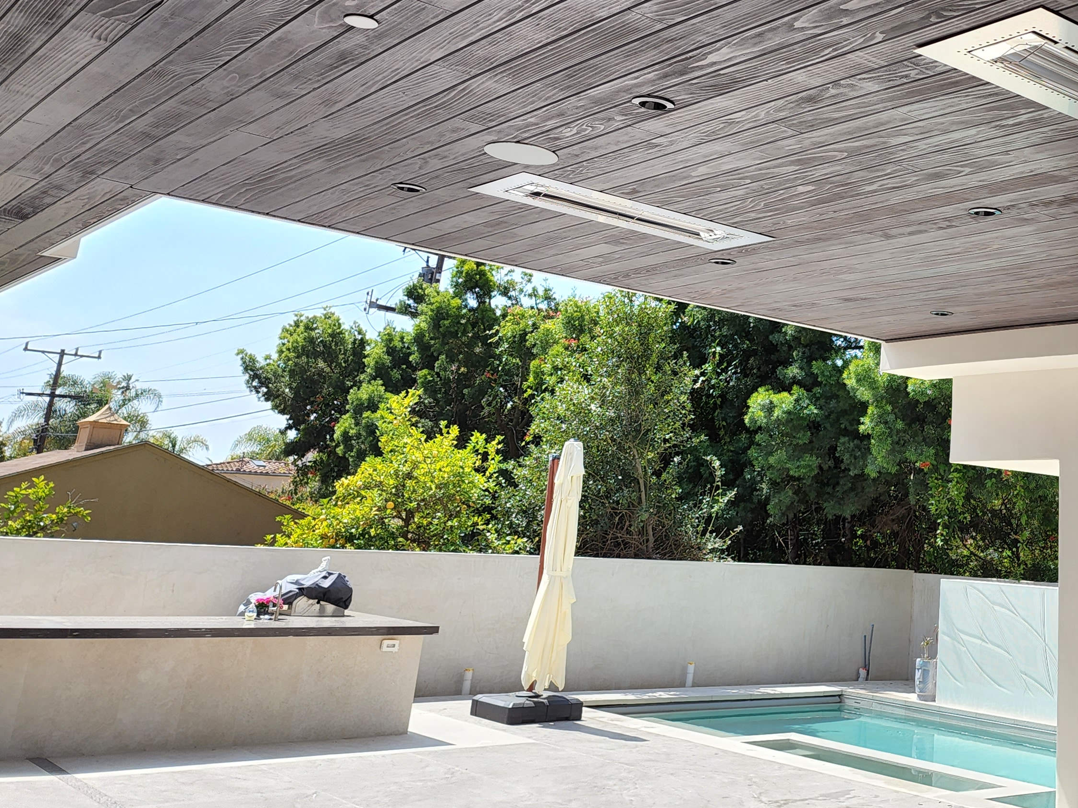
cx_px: 922
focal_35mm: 41
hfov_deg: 42.8
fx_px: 1277
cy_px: 150
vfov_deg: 34.0
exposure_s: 1/443
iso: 12
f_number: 1.8
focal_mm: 6.4
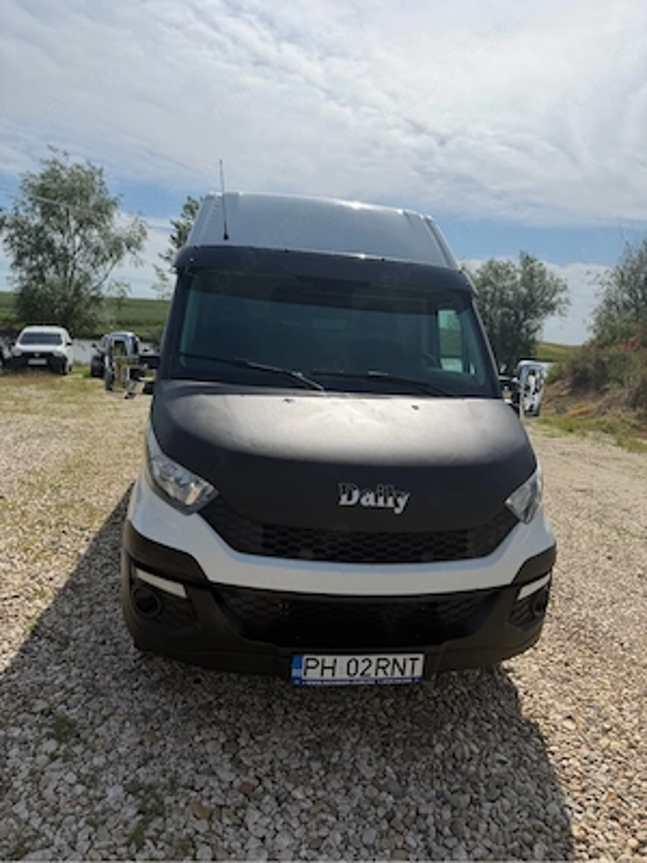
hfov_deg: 56.8
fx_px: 598
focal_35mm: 24
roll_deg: -5.2
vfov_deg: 71.6
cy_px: 432
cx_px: 324
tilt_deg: -9.4
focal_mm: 6.76
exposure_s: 1/10309
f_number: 1.78
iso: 80
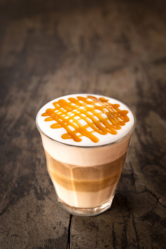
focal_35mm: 60
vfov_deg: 33.4
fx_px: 414
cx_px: 83
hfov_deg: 22.7
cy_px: 124
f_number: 8
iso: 200
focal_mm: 60
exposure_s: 1/100
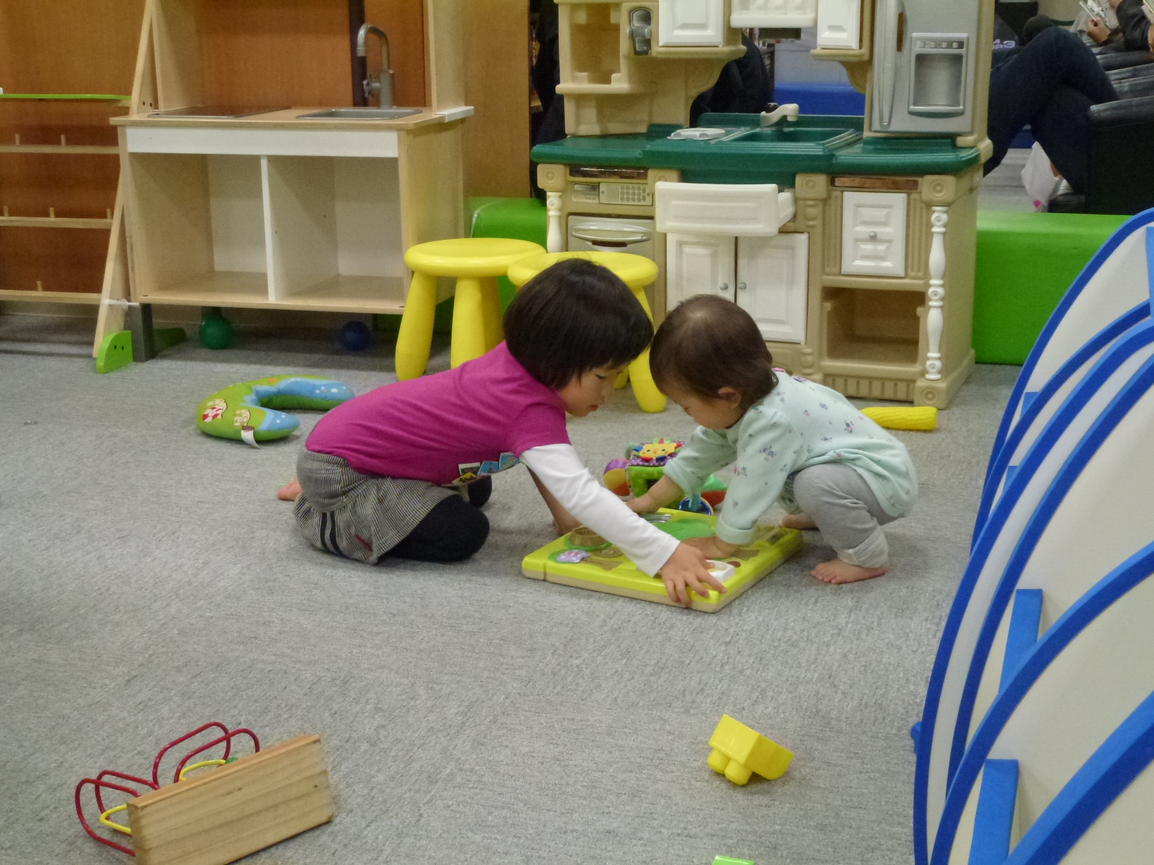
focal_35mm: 49
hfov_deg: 38.9
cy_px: 432
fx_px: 1634
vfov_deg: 29.7
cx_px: 577
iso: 500
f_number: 4.1
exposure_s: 1/60
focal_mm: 8.7
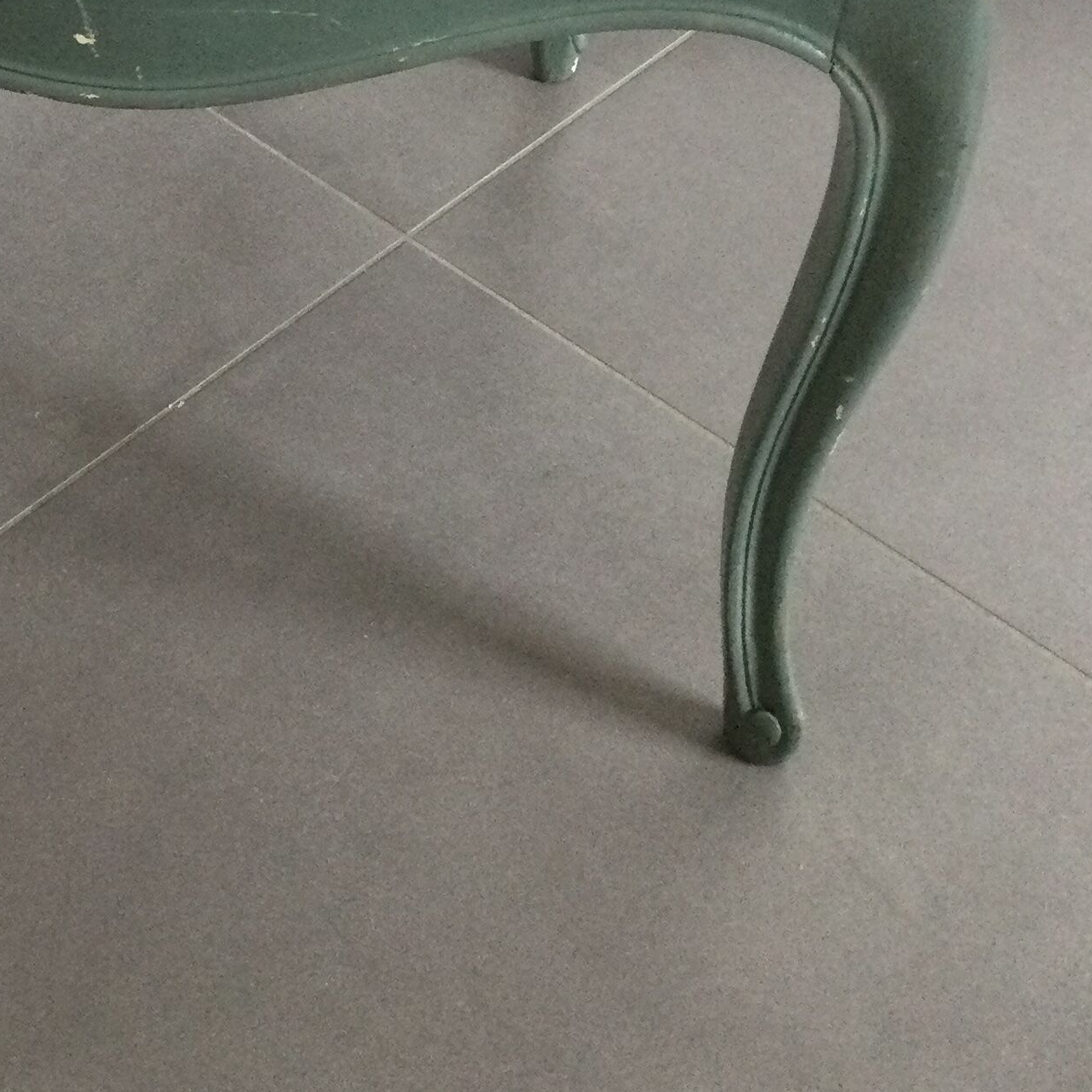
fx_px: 2534
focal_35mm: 71
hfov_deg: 23.6
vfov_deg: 24.0
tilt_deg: -42.4
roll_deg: +1.1
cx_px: 84
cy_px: 227
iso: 160
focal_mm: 3.3
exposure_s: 1/33
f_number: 2.4
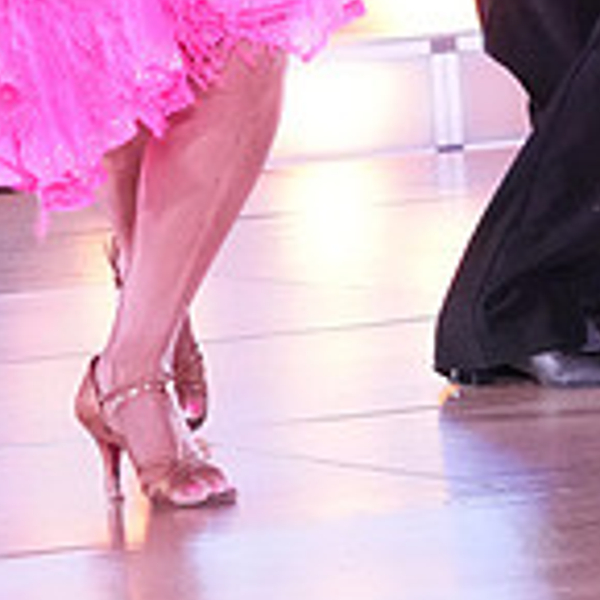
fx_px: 8079
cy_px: -377
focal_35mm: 412
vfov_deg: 4.2
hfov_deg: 4.3
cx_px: 246
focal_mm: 81
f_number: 7.1
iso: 10000
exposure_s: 1/320
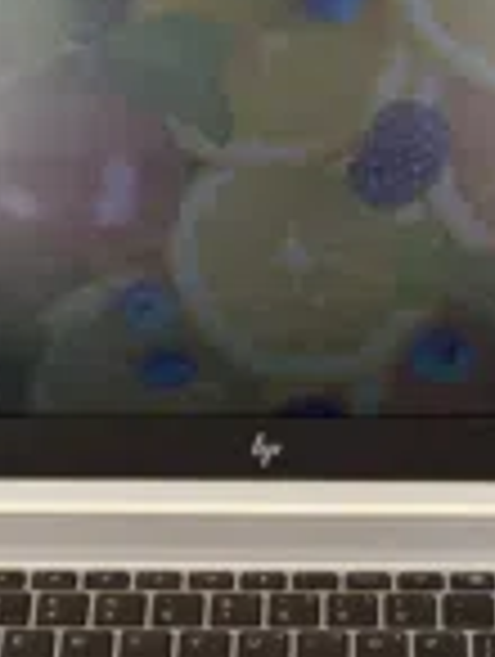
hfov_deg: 10.5
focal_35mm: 142
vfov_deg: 13.8
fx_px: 2700
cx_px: 261
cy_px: 526
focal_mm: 6
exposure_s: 1/122
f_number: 2
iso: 32
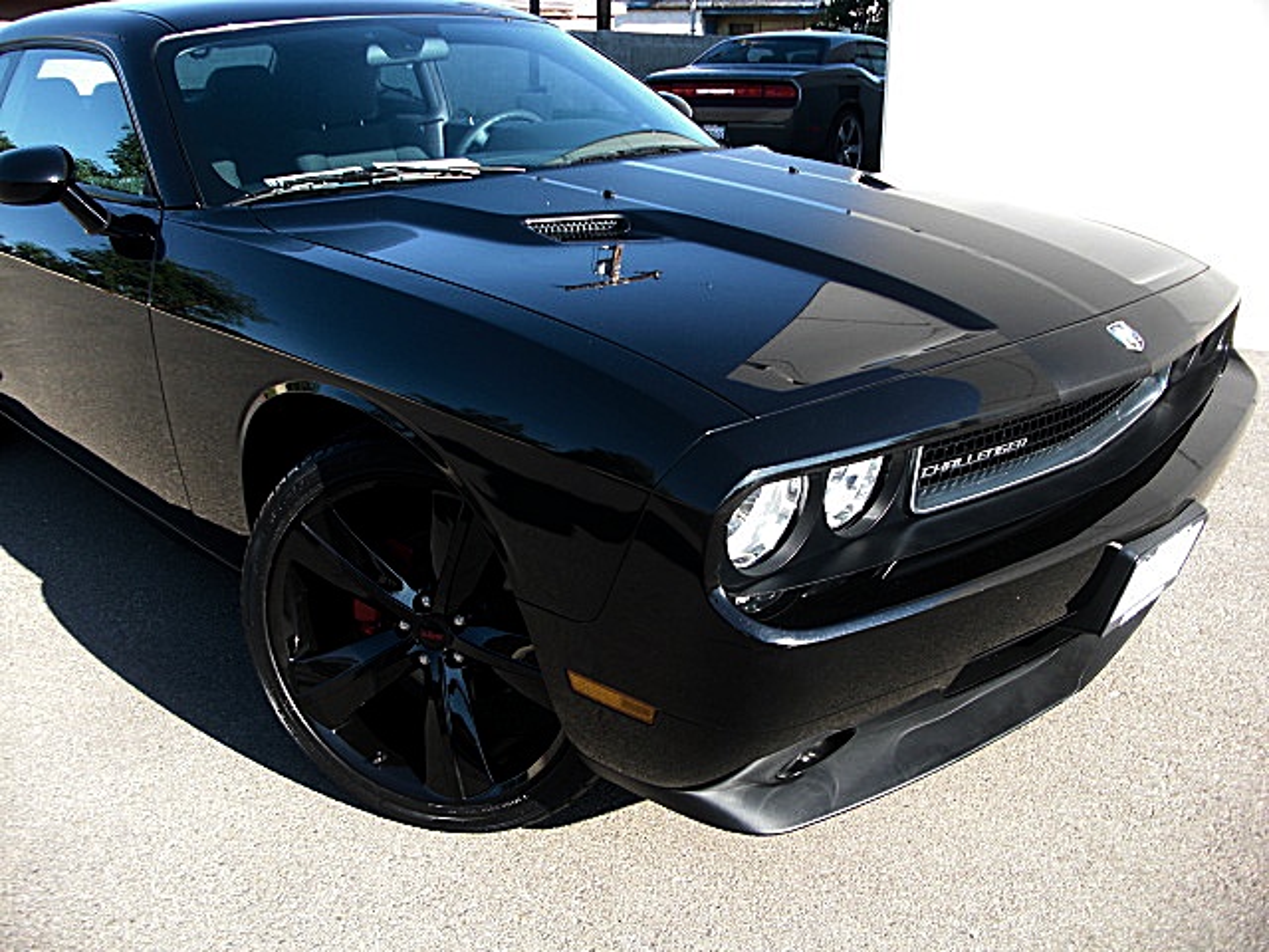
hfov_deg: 51.4
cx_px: 634
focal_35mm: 36
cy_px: 476
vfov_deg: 39.7
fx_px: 1320
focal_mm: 6.3
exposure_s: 1/160
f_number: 2.8
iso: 50
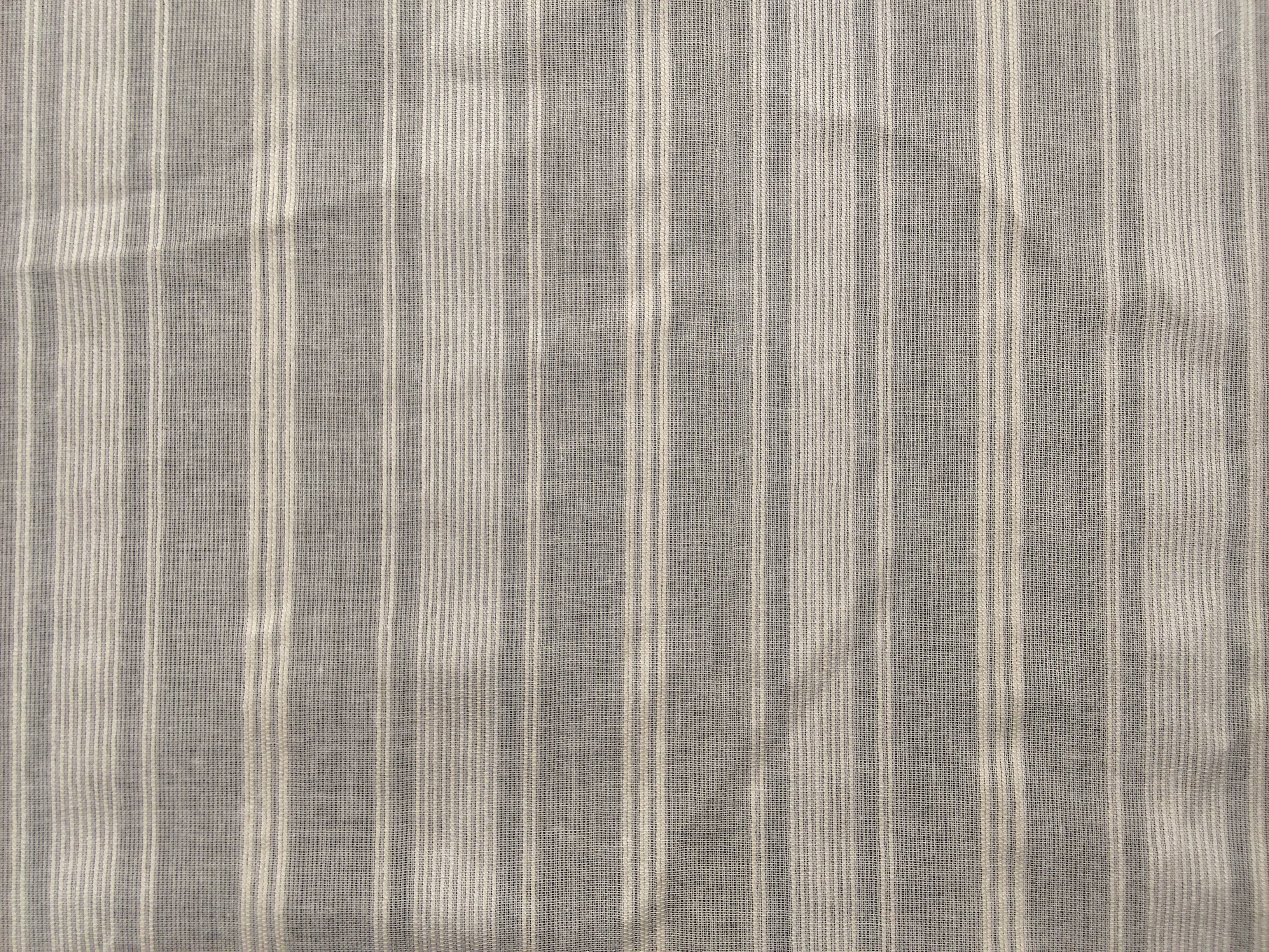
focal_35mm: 26
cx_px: 634
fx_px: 953
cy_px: 476
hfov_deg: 67.3
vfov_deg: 53.1
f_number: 2
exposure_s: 1/100
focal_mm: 2.78
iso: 100
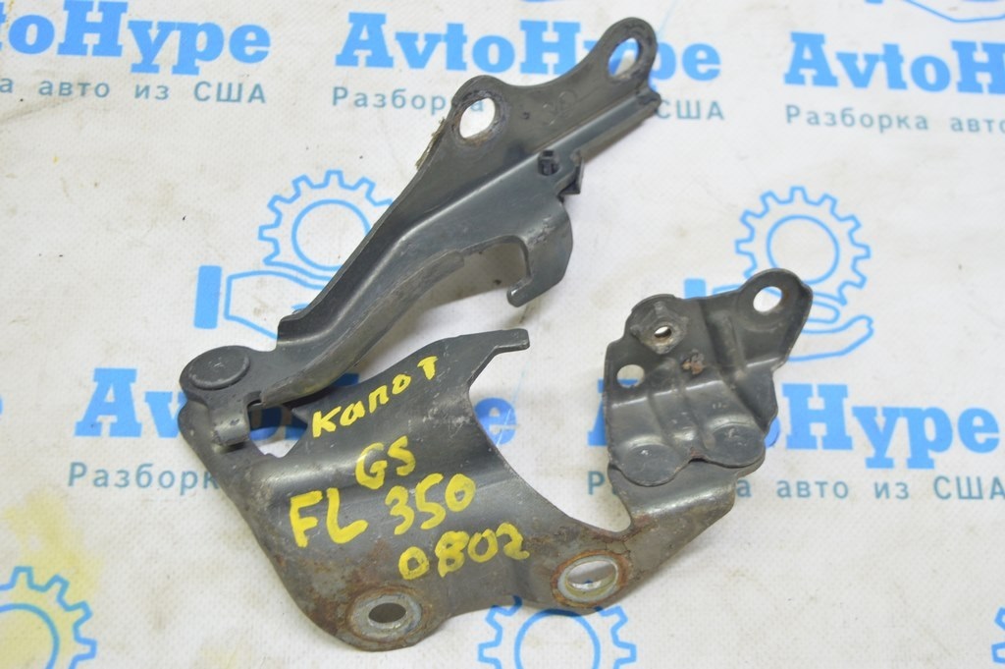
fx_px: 1255
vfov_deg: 29.8
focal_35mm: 45
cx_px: 502
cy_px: 334
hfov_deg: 43.6
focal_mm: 30
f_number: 5.6
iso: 400
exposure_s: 1/15
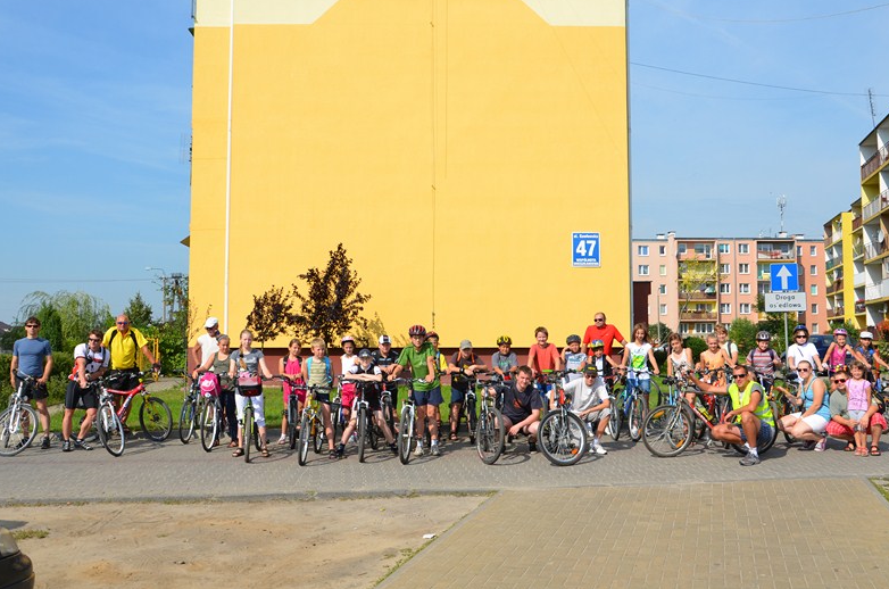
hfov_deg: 50.8
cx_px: 451
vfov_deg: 34.9
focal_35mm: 38
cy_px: 276
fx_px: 936
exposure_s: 1/320
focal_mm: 22
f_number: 9
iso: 100
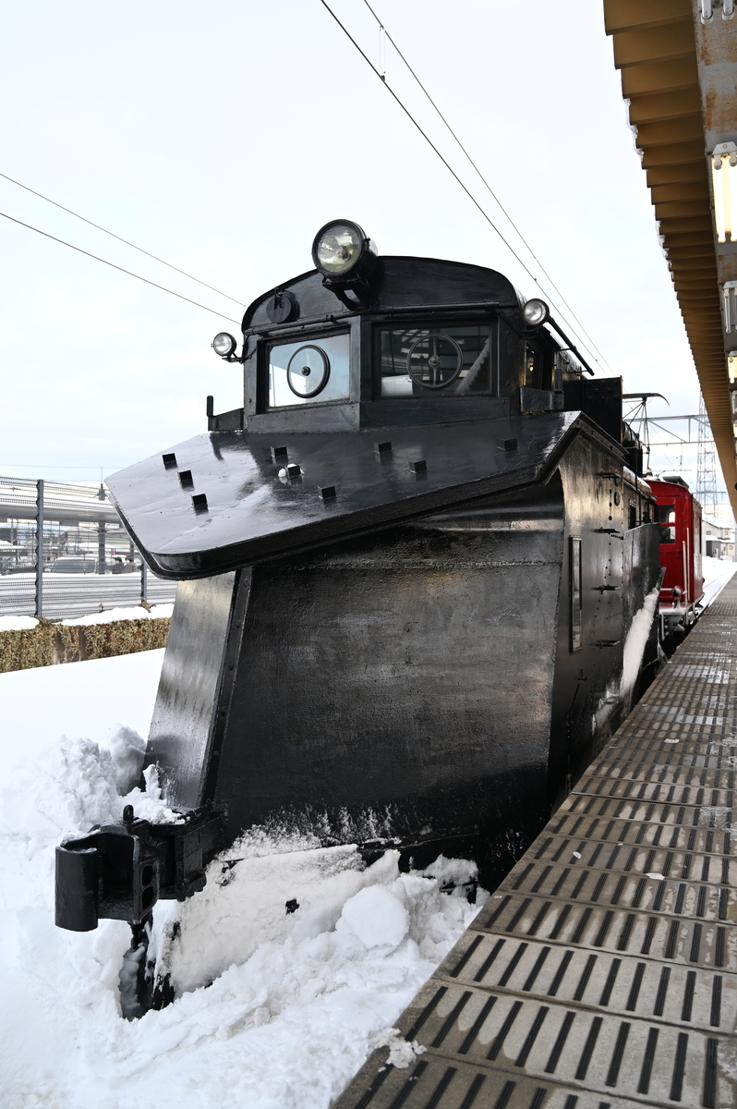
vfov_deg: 62.0
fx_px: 923
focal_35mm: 30
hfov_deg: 43.5
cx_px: 368
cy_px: 554
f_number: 4
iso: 400
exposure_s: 1/200
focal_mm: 30
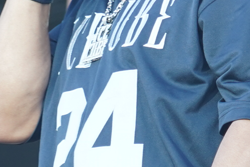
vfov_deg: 2.2
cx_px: 29
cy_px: 142
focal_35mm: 635
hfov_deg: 3.2
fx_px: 4409
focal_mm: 105
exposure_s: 1/160
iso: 640
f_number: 4
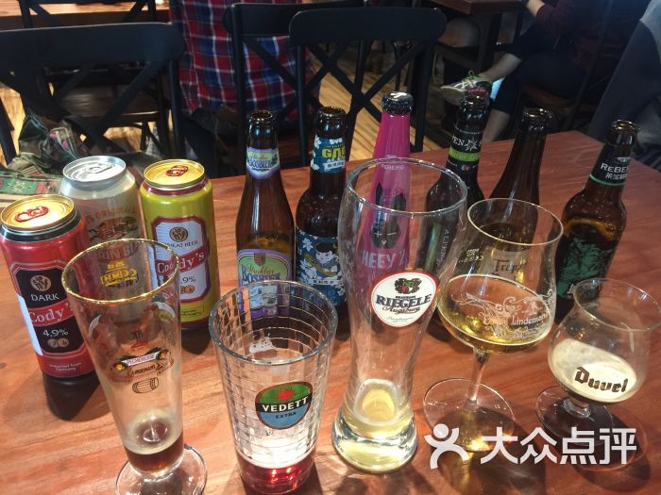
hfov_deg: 61.7
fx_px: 554
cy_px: 248
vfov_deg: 48.2
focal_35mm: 29
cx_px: 330
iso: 125
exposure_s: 1/10
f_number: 2.2
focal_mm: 4.15
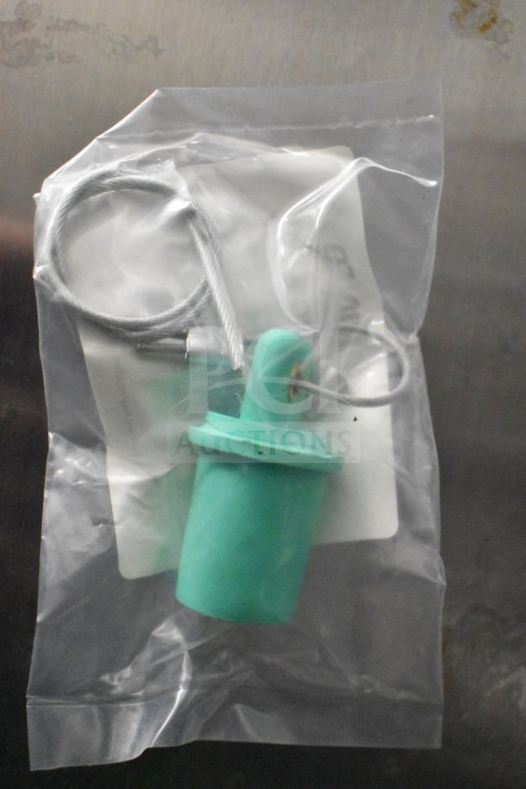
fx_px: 855
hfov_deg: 34.2
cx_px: 263
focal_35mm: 39
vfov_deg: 49.6
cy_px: 394
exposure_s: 1/40
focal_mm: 26
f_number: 4
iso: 14400
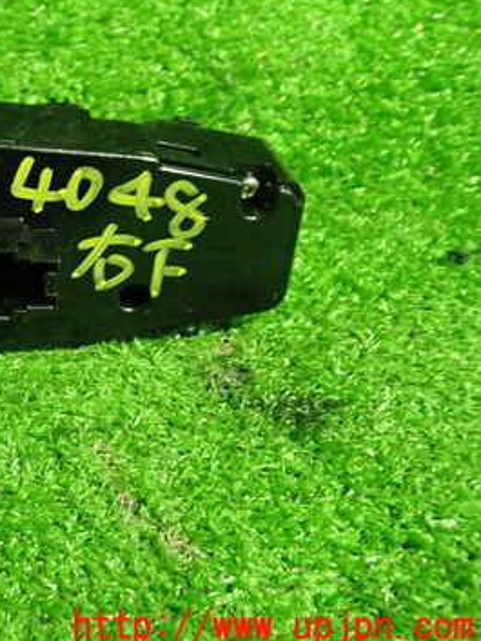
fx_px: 944
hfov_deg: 26.1
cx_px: -62
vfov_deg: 37.3
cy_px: 242
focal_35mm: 51
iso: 500
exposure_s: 1/30
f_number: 2.3
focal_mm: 5.4
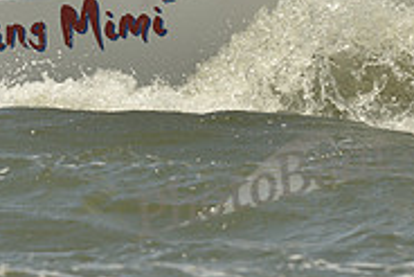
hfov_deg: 2.1
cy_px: -136
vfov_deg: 1.4
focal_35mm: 976
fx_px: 11233
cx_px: 20
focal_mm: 310
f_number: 9
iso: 280
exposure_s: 1/1250
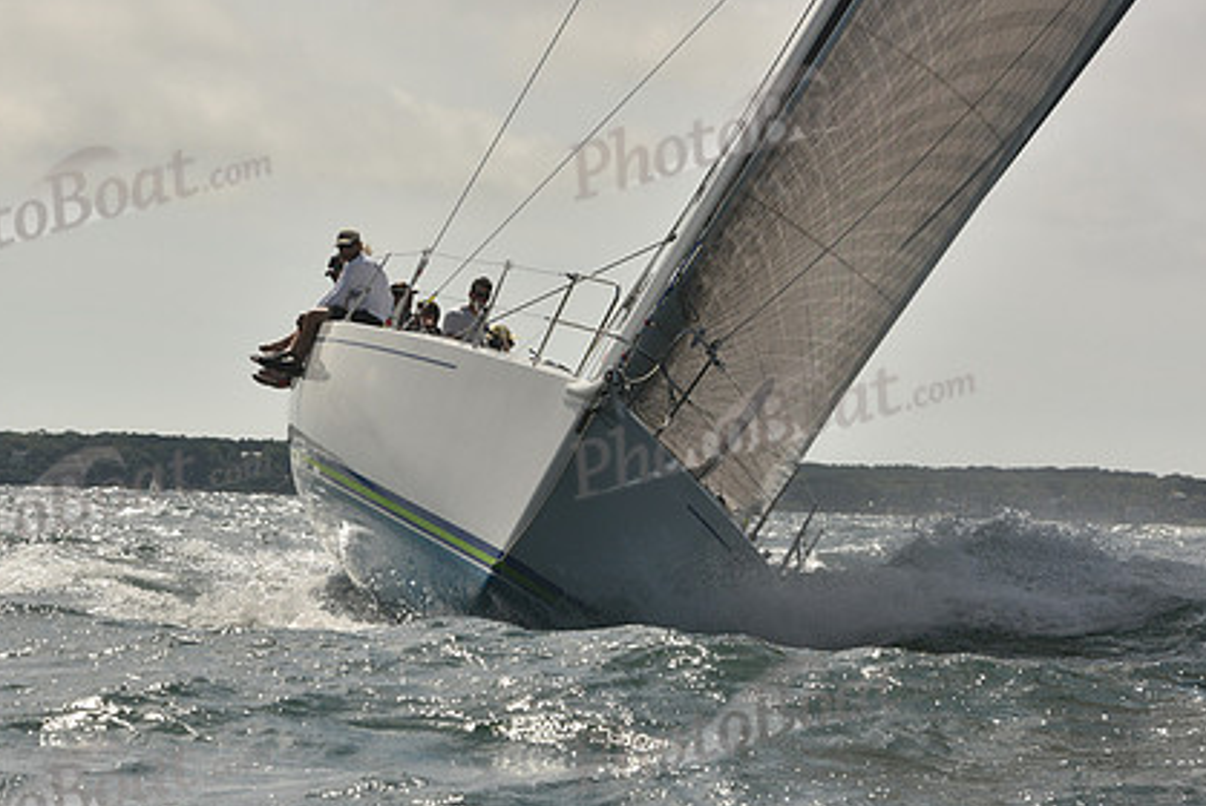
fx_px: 5196
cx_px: 423
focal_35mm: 155
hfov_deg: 13.2
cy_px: 315
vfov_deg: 8.9
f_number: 10
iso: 320
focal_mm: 112
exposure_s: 1/800
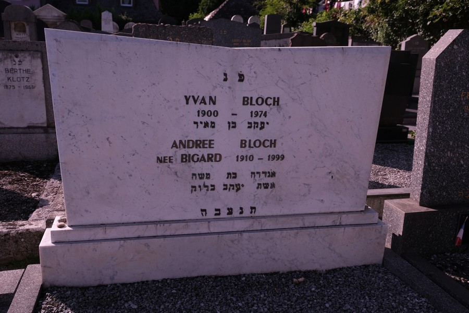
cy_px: 156
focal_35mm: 32
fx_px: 417
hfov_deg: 58.7
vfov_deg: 41.1
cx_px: 234
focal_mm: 21.4
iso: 160
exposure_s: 1/640
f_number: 5.6
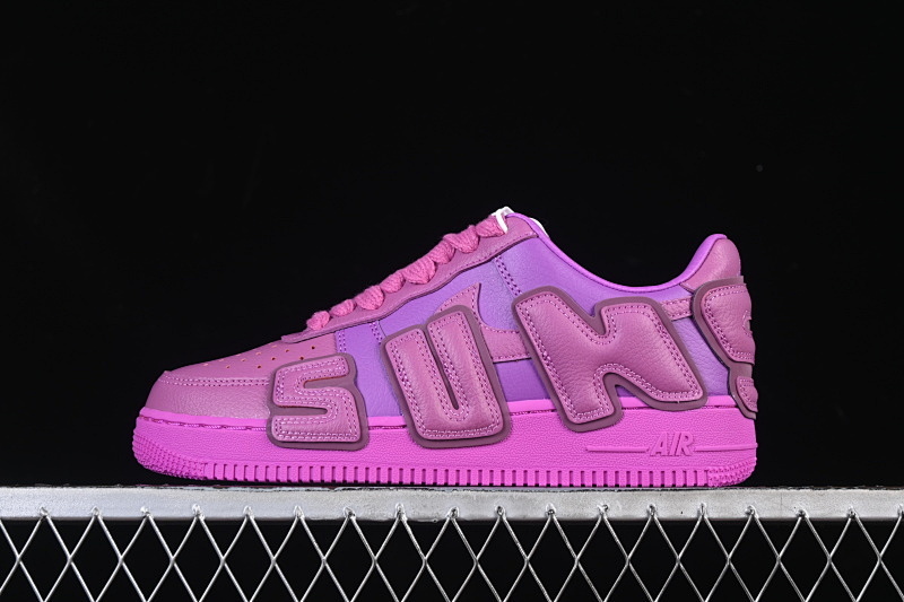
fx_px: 1883
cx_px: 452
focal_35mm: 75
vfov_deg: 18.2
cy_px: 301
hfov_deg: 27.0
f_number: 7.1
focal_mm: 50
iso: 160
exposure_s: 1/80
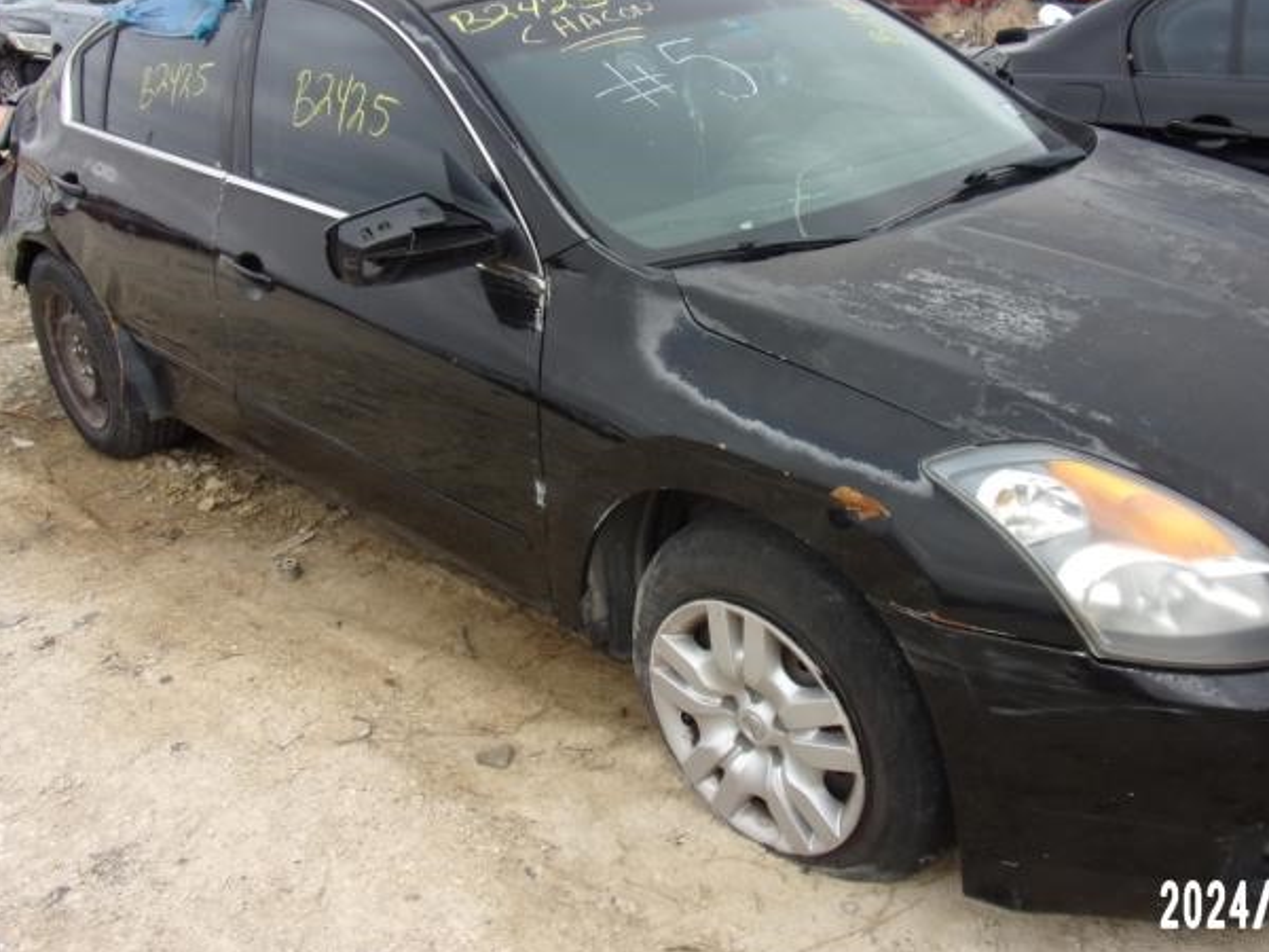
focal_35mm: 32
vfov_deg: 44.1
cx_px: 795
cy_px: 410
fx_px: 1173
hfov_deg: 56.1
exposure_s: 1/400
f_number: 3.3
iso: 80
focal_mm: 4.3
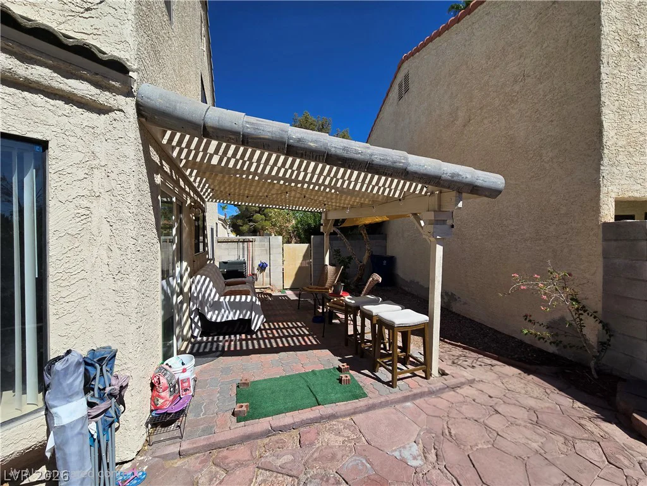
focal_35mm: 13
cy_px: 243
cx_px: 324
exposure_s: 1/3333
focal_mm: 2.2
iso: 50
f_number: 2.2
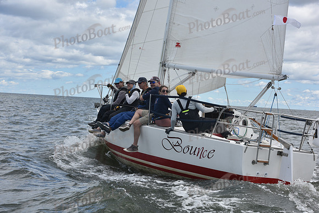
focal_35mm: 70
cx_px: 160
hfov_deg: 28.8
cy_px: 106
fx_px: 620
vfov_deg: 19.5
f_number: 8
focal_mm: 70
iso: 250
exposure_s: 1/800
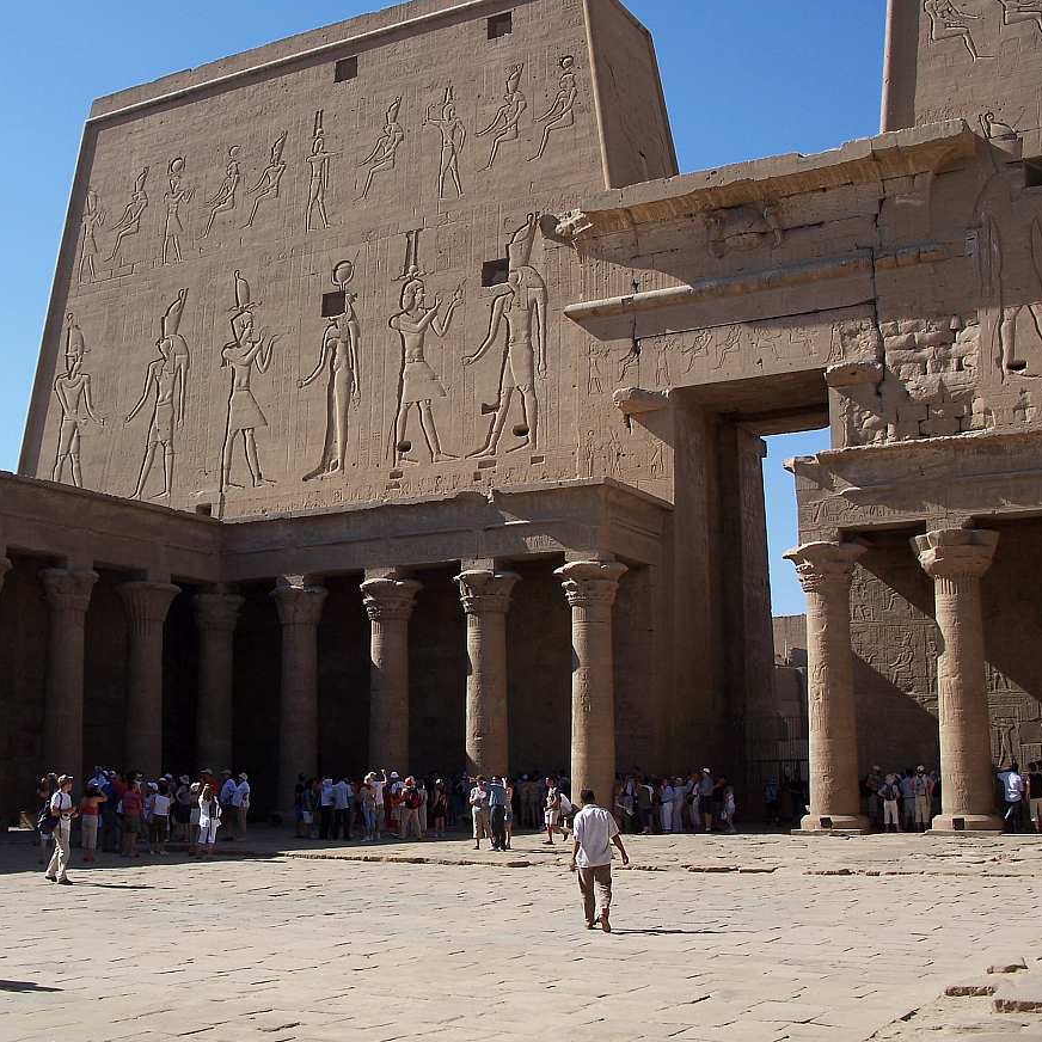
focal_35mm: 45
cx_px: 351
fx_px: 1533
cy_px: 509
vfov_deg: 37.6
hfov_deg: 37.2
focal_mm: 7.8
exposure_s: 1/500
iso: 64
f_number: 4
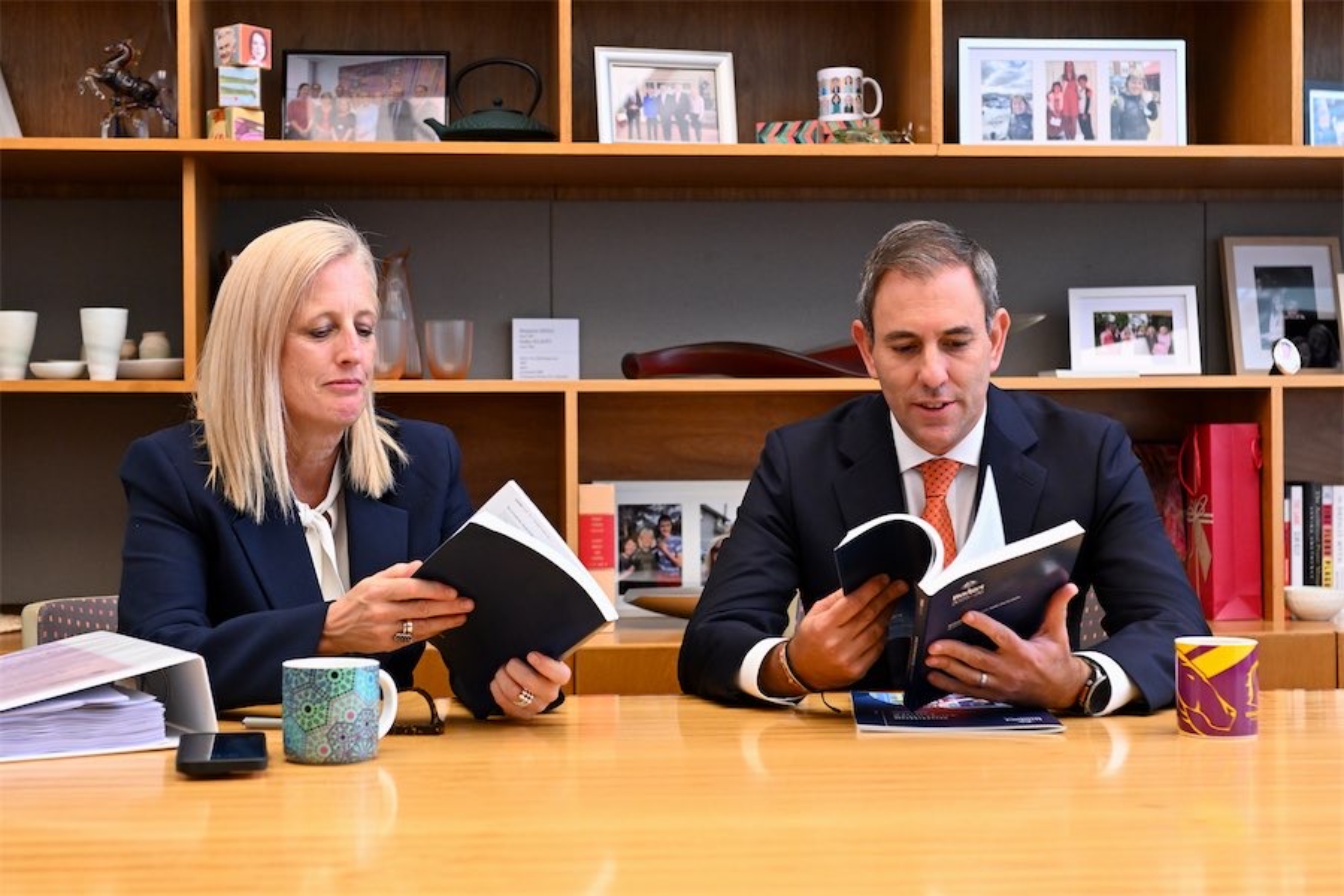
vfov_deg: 37.9
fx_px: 1307
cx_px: 672
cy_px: 448
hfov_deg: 54.4
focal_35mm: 35
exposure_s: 1/400
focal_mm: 35
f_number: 3.2
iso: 1600
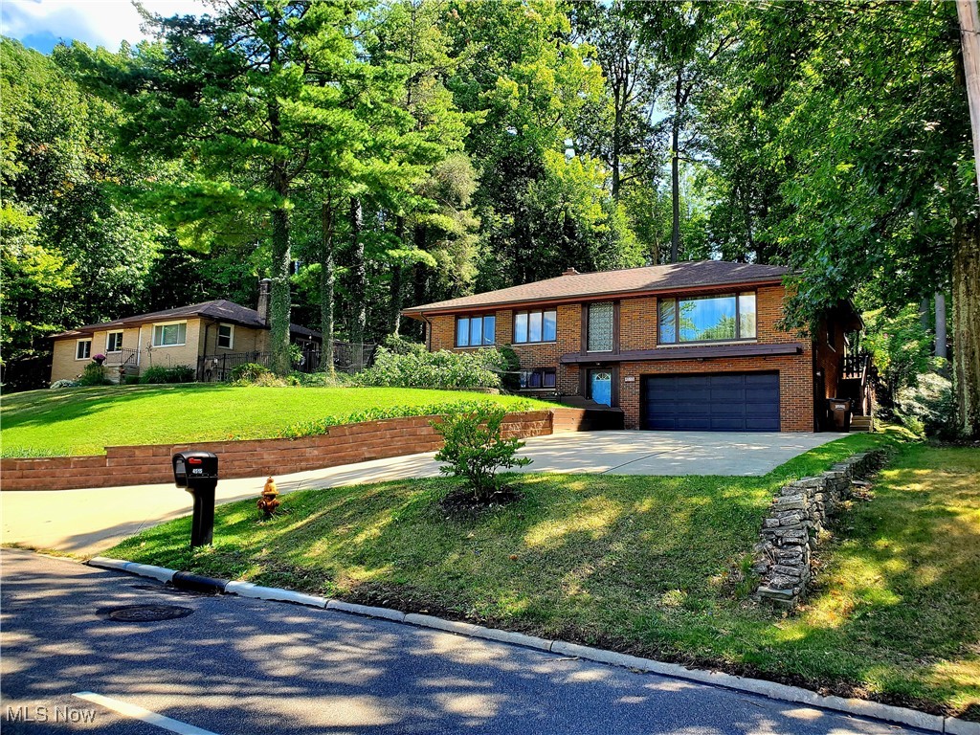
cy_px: 368
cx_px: 490
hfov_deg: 67.3
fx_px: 736
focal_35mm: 26
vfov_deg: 53.1
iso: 50
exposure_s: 1/312
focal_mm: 4.3
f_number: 2.4
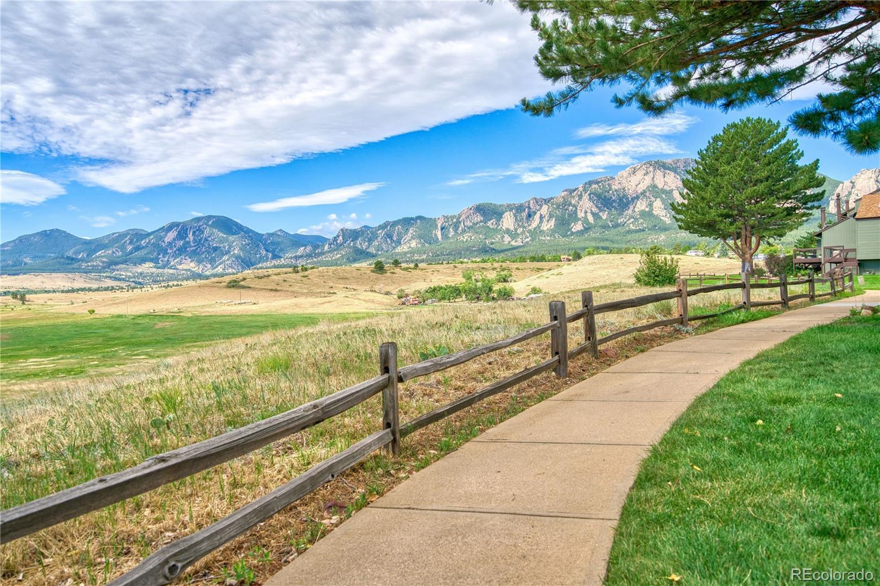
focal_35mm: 30
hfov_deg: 61.9
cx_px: 440
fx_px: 733
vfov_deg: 43.6
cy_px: 293
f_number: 5.6
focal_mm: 30
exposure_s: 1/1000
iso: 500
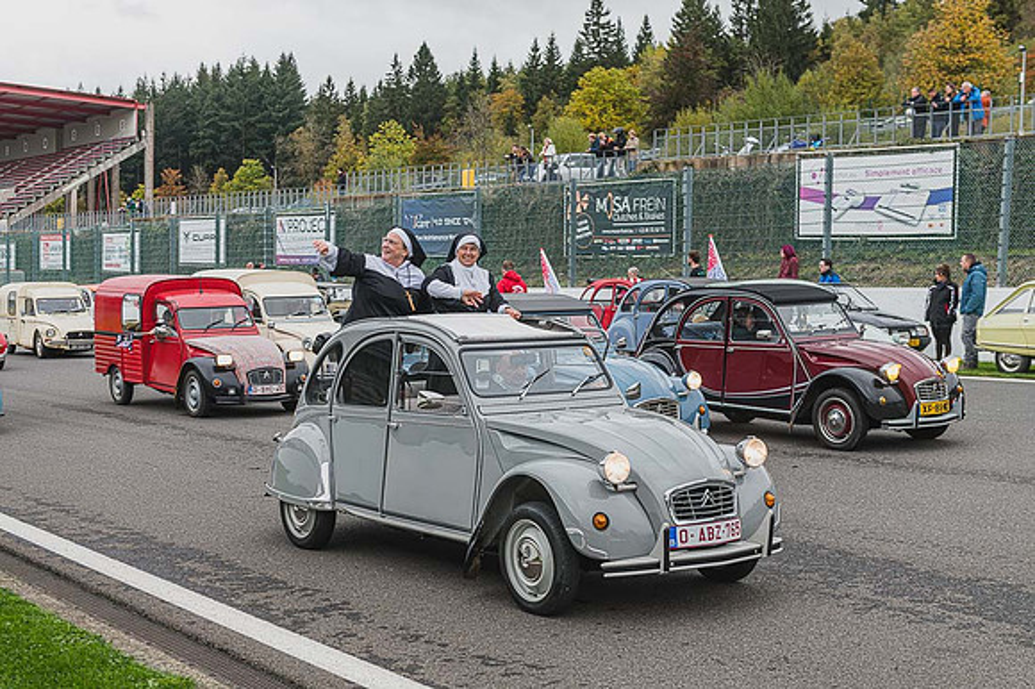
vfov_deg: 26.0
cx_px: 518
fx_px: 1494
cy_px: 344
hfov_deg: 38.2
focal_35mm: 52
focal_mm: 52
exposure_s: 1/250
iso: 720
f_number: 5
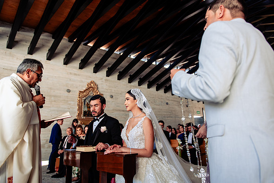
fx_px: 190
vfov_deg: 51.4
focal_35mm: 25
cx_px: 137
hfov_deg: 71.6
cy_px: 92
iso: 500
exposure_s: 1/400
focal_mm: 24
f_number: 3.2
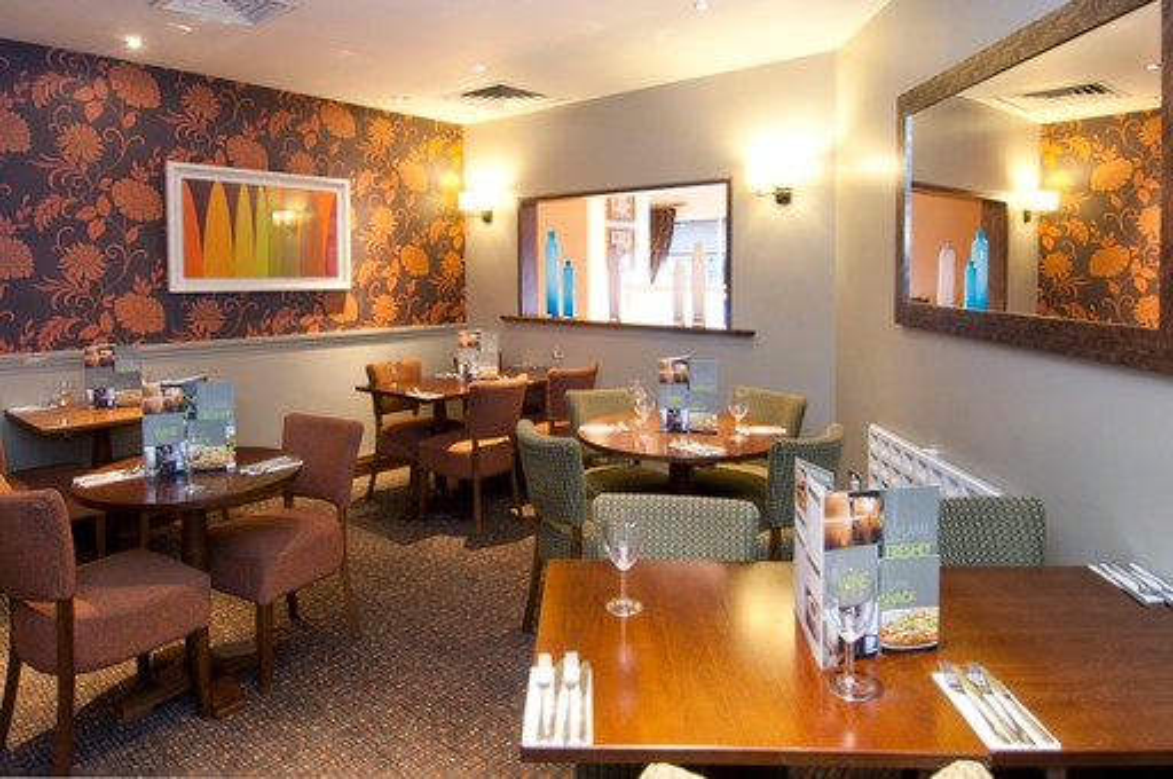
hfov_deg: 81.3
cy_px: 390
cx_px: 586
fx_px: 683
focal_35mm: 21
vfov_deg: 59.4
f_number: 8
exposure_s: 1/1.67
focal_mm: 14
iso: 200
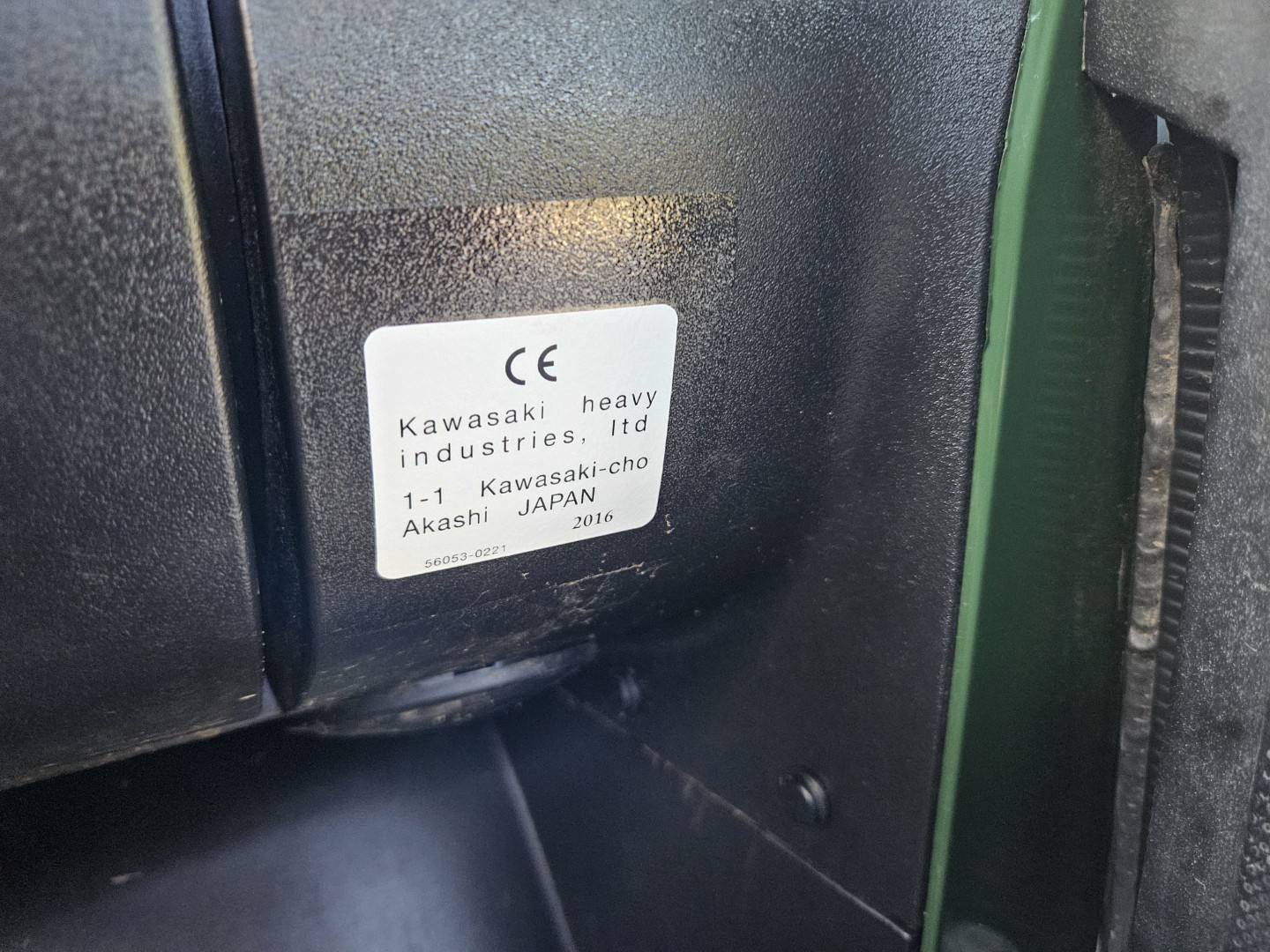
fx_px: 844
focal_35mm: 23
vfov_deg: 58.9
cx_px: 635
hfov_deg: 73.9
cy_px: 476
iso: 640
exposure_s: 1/100
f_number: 1.8
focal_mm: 5.4
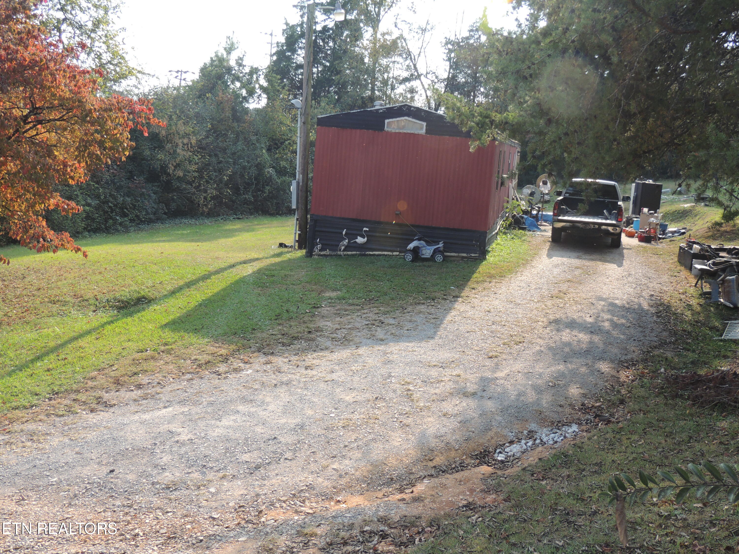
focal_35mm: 40
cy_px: 277
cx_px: 370
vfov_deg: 36.0
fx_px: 854
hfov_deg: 46.8
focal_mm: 7.1
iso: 100
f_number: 3.3
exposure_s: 1/250
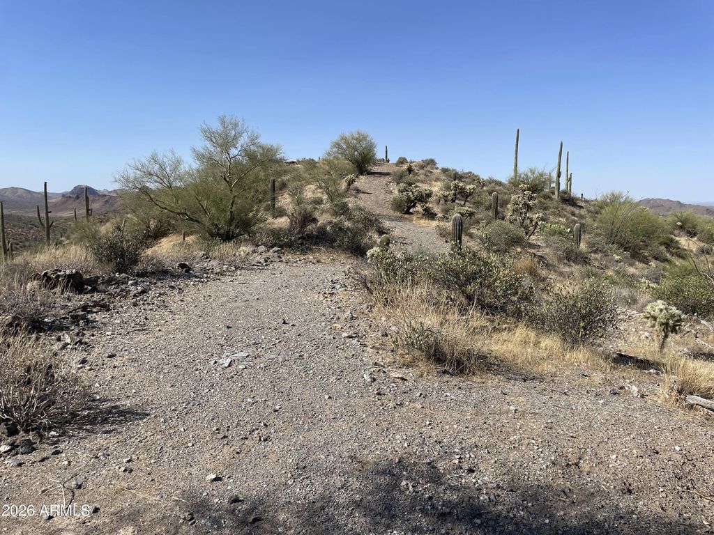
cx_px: 357
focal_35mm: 26
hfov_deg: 67.3
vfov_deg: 53.1
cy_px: 268
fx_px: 536
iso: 32
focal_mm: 4.2
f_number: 1.6
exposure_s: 1/4464
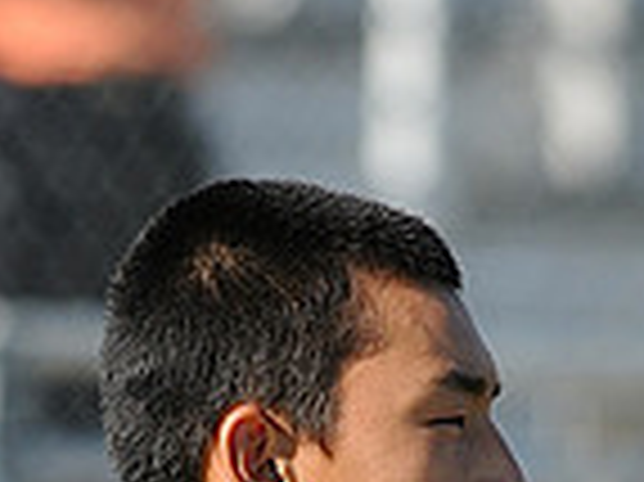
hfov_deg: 1.1
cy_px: 822
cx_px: 293
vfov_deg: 0.8
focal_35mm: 1755
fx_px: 32623
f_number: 4
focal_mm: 300
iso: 200
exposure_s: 1/1250
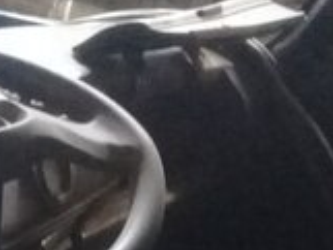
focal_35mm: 127
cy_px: 485
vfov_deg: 10.8
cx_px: 124
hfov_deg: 15.5
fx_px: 1223
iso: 640
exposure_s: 1/17
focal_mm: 3.3
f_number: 2.2
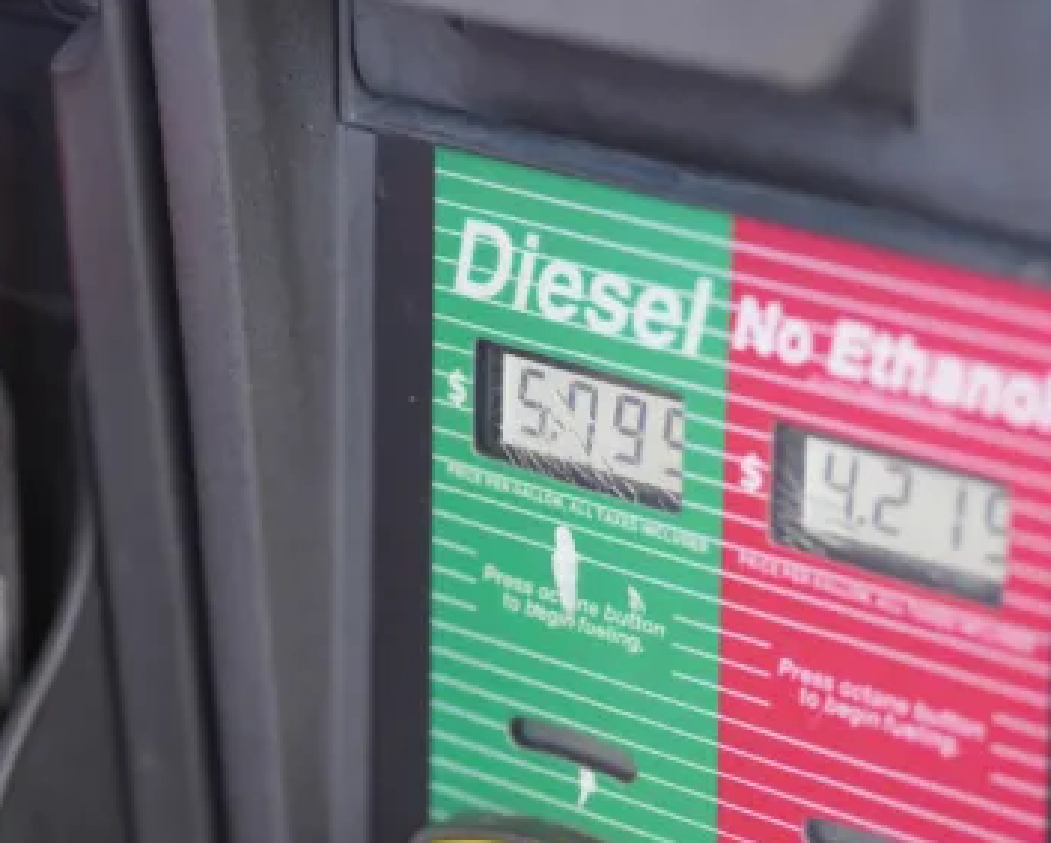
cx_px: 506
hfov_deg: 13.1
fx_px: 4576
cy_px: 426
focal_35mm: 147
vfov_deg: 10.5
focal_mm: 123
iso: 200
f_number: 3.2
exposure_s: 1/200
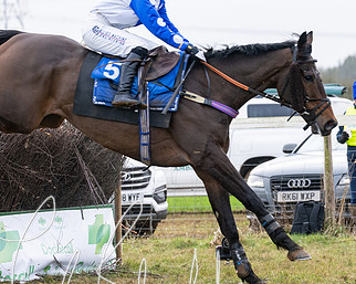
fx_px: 2947
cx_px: 38
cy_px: 104
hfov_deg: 6.9
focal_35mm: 280
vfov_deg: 5.5
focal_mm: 115
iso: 400
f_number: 4
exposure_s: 1/1000
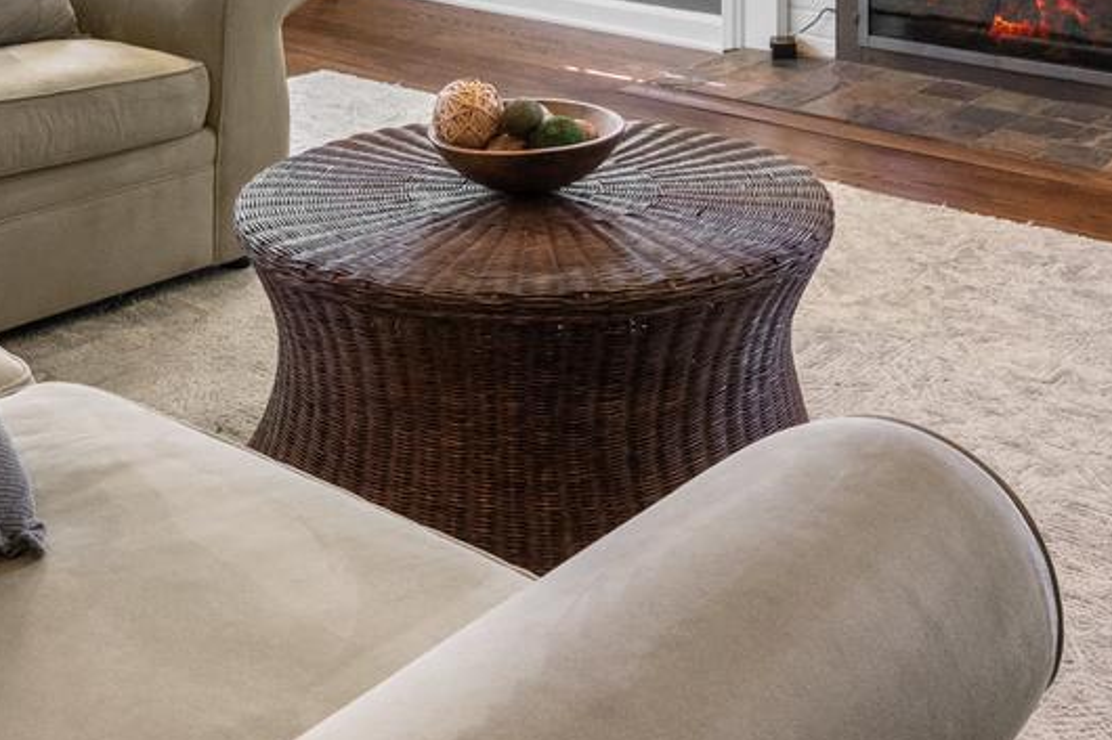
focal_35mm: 58
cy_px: -332
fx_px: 1791
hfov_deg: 34.5
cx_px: 592
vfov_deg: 20.4
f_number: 7.1
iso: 800
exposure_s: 1/40
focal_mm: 15
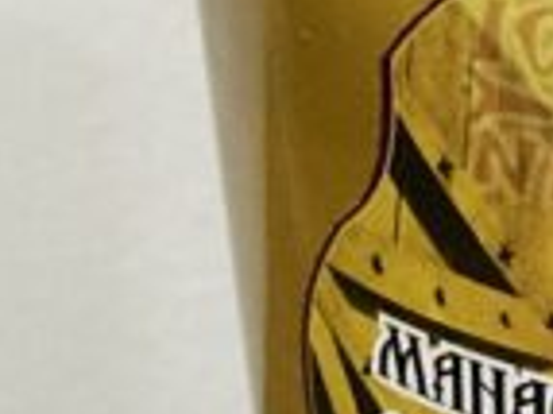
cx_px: 263
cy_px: 114
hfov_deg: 9.9
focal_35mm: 201
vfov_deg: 7.4
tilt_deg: -23.5
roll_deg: +0.5
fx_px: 3208
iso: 320
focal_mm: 3.99
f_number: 1.8
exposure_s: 1/60
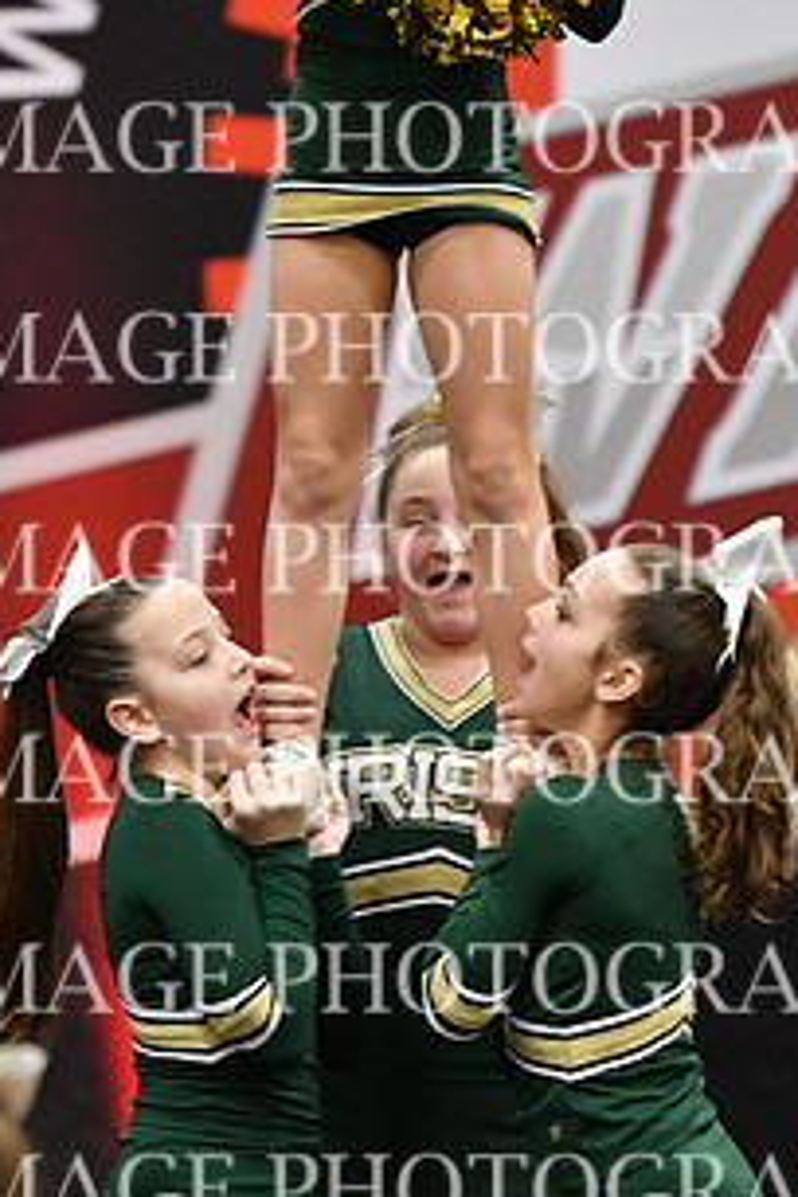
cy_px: 243
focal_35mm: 512
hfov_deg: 2.7
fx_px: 17023
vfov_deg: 4.0
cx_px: 241
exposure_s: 1/800
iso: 5000
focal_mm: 180
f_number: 2.8
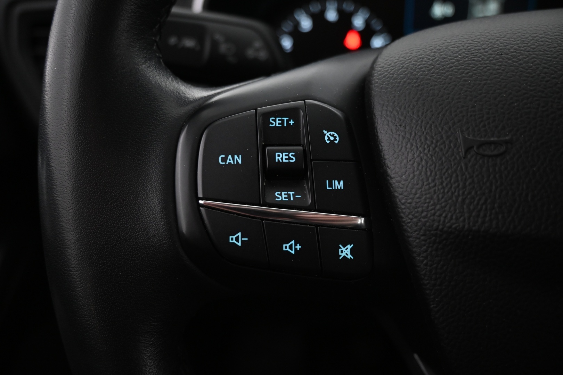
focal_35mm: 30
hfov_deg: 61.9
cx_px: 282
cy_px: 188
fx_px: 469
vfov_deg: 43.6
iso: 1600
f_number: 3.8
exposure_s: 1/30
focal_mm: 20
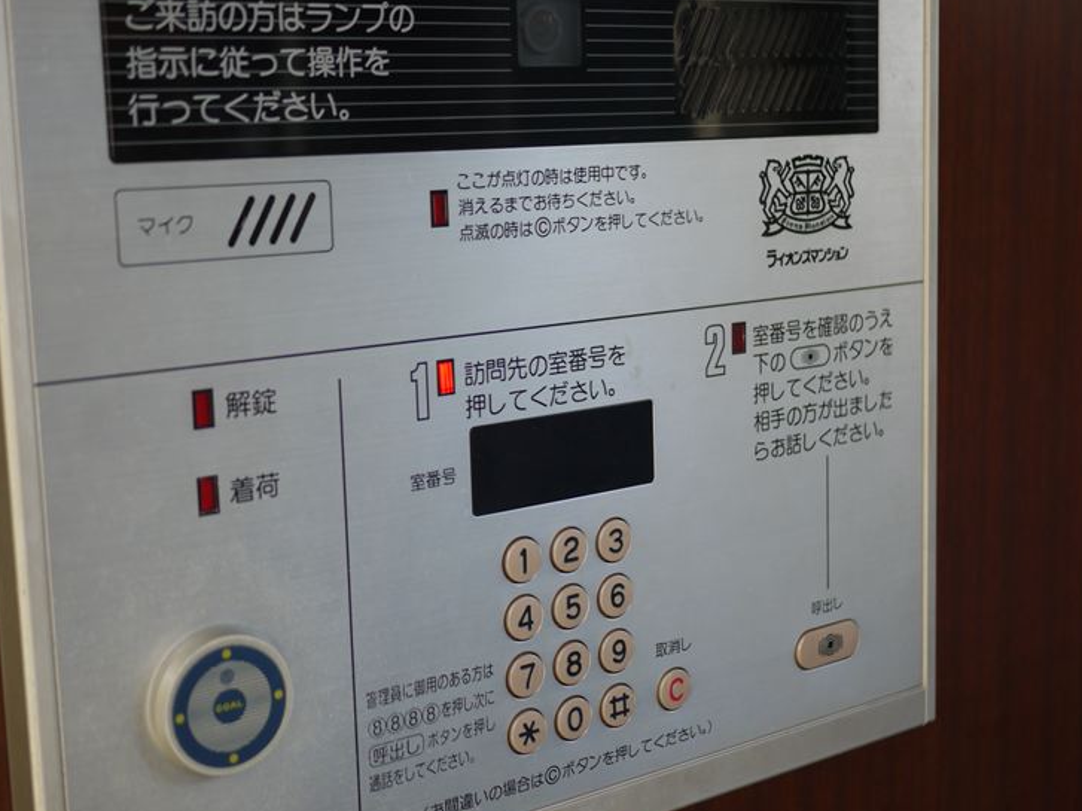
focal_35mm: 55
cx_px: 488
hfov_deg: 34.9
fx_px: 1719
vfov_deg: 26.6
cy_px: 391
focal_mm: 20
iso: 100
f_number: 1.7
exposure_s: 1/100
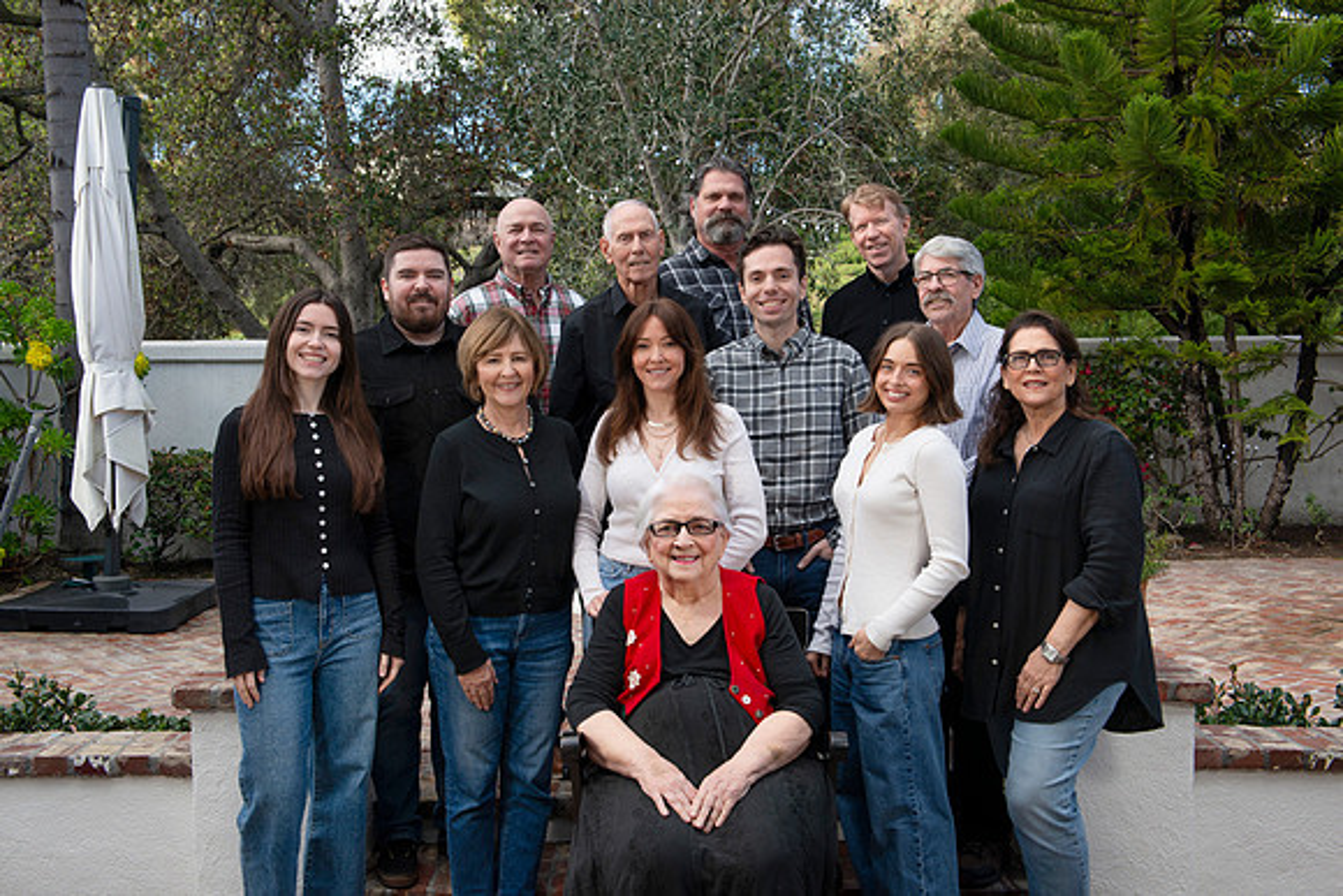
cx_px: 672
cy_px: 448
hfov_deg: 50.7
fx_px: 1418
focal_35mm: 38
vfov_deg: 35.1
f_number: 9
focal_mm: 38
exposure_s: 1/200
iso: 400
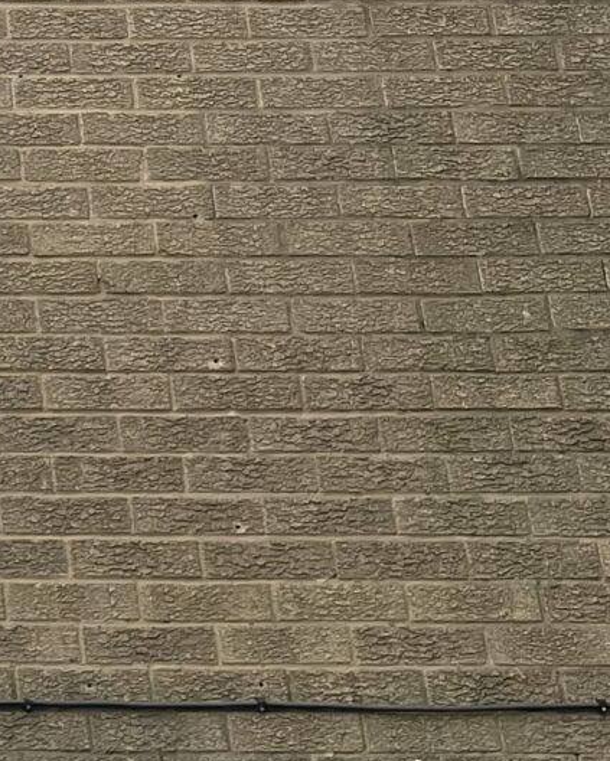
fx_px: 2773
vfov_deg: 15.6
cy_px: 259
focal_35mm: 123
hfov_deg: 11.7
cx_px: -451
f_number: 1.6
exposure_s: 1/2506
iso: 32
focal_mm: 4.2
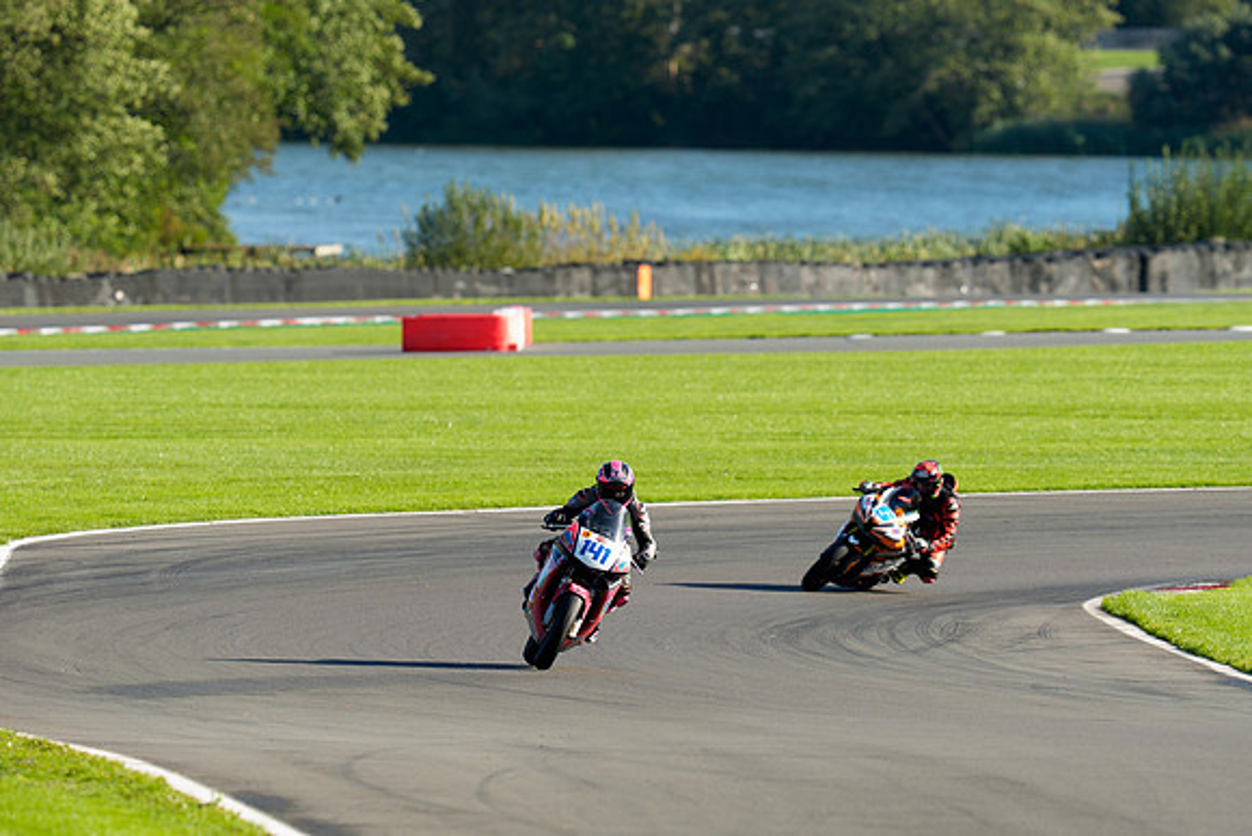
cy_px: 536
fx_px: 18197
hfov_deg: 3.9
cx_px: 607
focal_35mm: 523
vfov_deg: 2.6
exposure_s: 1/400
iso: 125
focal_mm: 400
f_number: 5
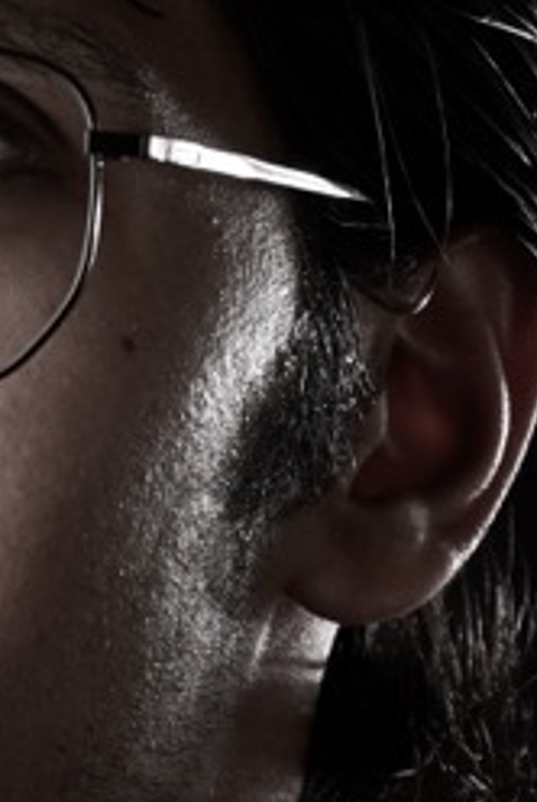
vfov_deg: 3.5
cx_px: -204
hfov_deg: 2.4
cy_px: 715
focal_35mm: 580
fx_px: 12940
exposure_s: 1/160
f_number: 5.6
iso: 100
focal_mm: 80
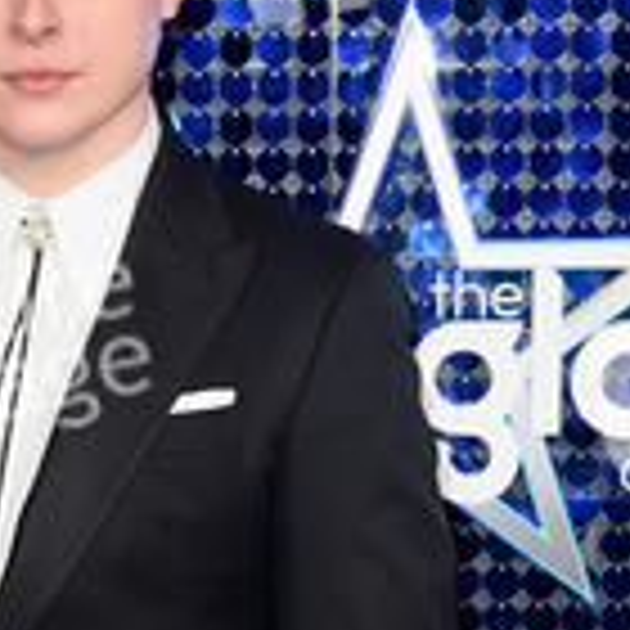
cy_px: 594
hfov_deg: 10.2
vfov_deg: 10.2
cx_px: 52
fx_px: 3500
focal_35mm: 170
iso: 800
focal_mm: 70
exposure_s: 1/250
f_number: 5.6
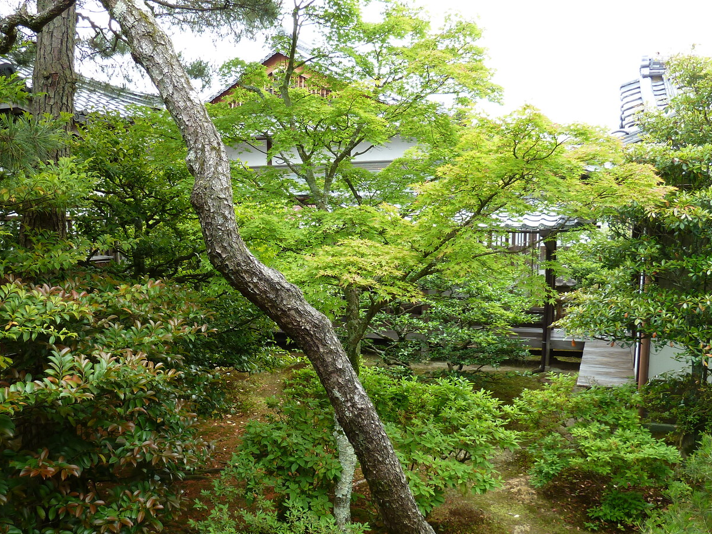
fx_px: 679
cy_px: 320
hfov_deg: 54.9
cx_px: 284
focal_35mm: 33
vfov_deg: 42.7
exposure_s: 1/50
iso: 80
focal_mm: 4.1
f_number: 3.3
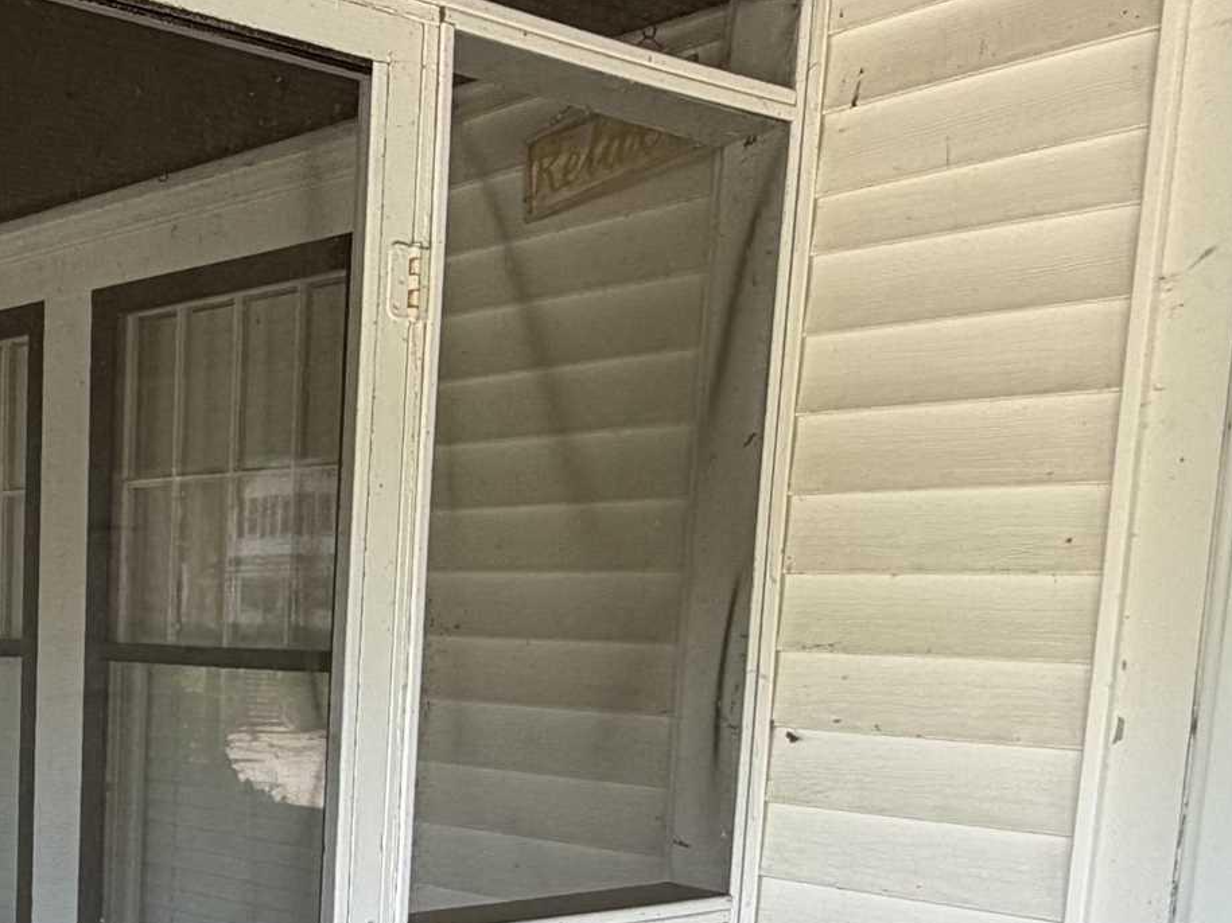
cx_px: -88
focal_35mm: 47
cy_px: 814
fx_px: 1673
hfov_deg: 35.3
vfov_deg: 29.7
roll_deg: -0.1
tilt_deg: -6.2
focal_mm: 2.22
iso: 40
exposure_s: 1/123
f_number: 2.2
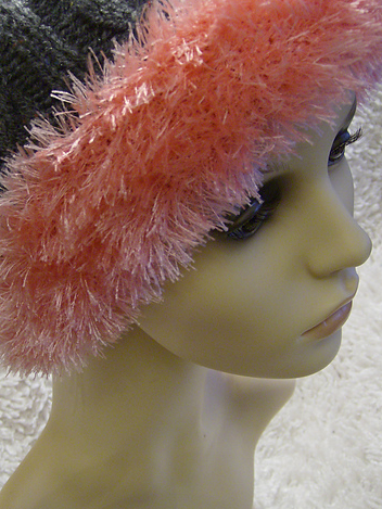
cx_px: 143
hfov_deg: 29.6
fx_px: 721
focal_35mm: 49
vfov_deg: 38.8
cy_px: 222
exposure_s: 1/13.4
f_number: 2.8
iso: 200
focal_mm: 6
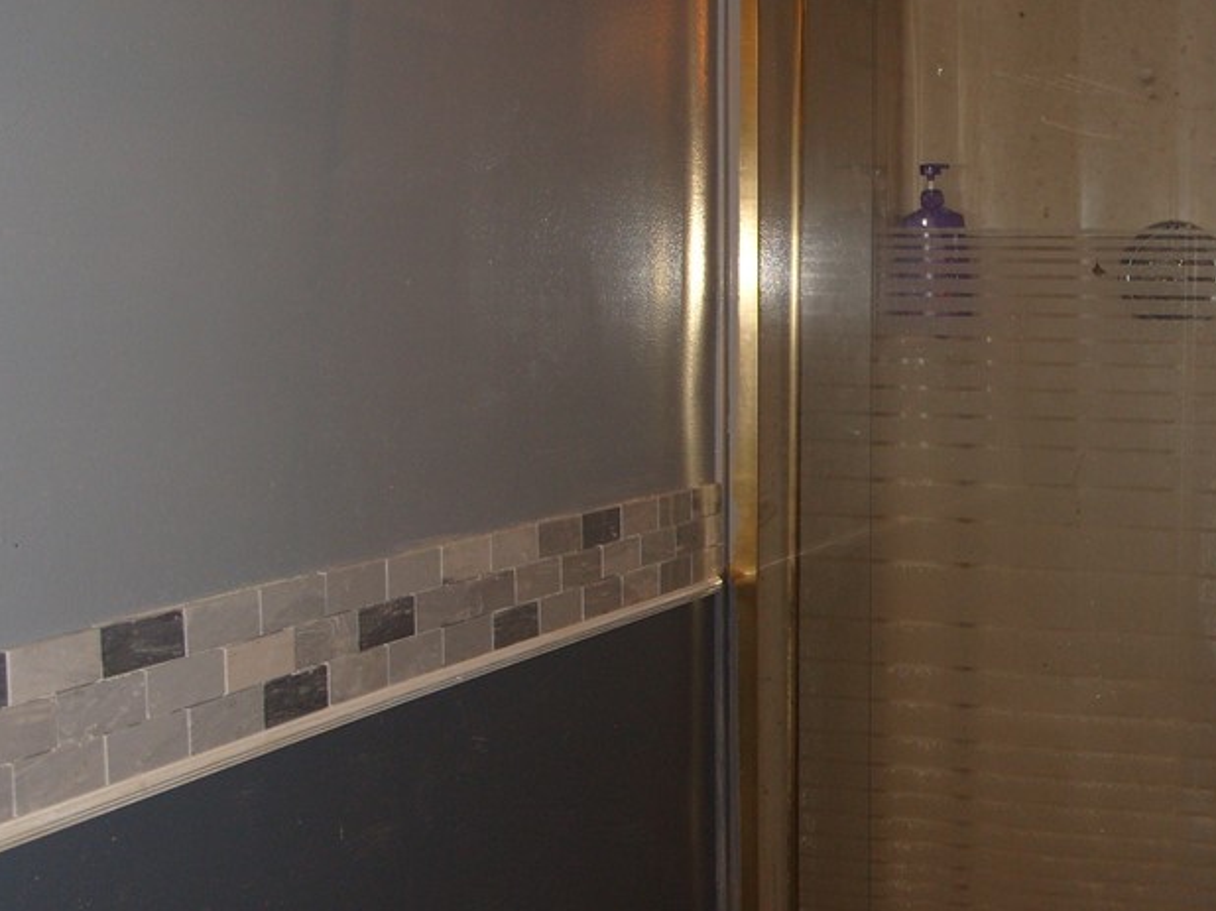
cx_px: 960
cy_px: 502
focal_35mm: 58
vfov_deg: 25.2
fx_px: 2037
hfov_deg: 32.4
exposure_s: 1/45
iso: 100
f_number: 2.8
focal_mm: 7.8
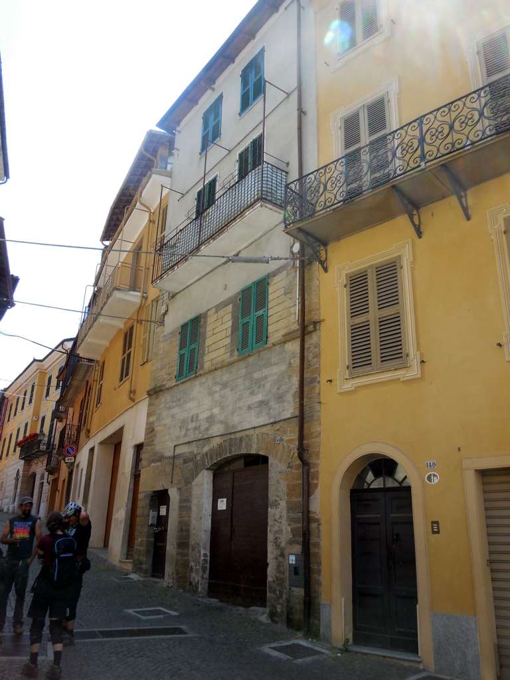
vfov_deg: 60.0
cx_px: 255
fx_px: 589
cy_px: 340
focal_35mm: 30
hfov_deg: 46.8
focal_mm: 5.3
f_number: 3.2
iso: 125
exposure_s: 1/640
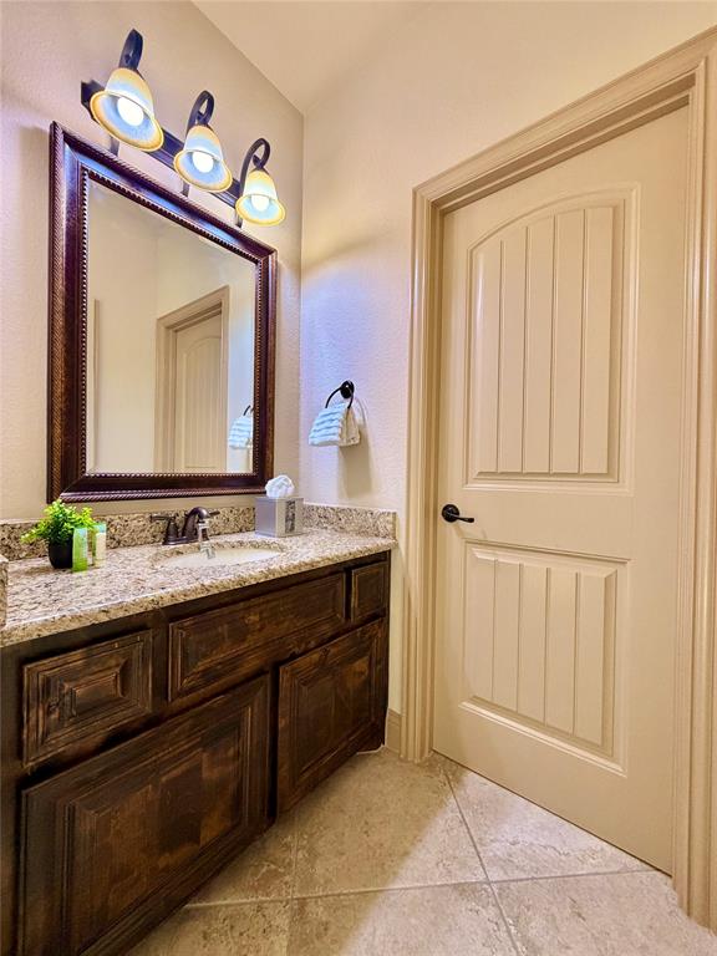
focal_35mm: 14
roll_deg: -2.0
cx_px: 358
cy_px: 478
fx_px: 387
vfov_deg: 102.1
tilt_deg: -1.5
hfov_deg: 85.7
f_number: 2.2
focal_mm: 2.22
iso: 250
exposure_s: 1/60
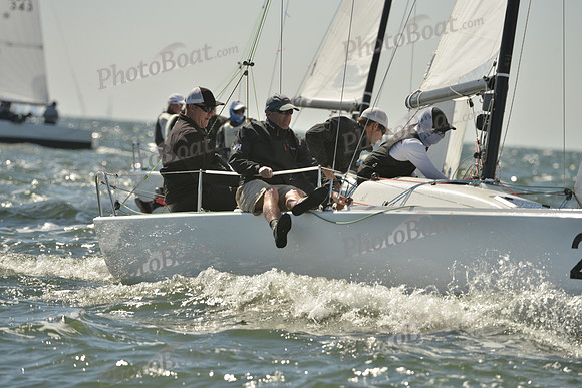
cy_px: 194
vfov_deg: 4.0
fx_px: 5498
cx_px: 291
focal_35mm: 340
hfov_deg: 6.1
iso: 280
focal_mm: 340
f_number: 6.3
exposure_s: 1/1600
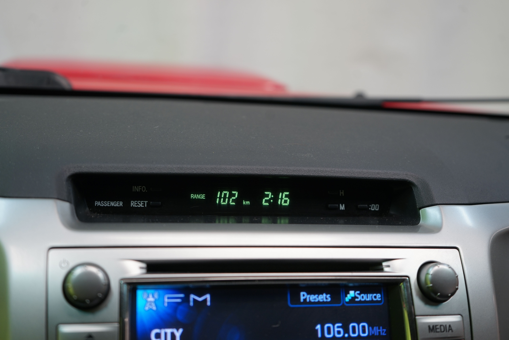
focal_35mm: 44
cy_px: 170
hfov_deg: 44.5
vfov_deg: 30.5
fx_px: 622
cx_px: 254
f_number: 4.5
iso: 250
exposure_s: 1/30
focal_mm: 44
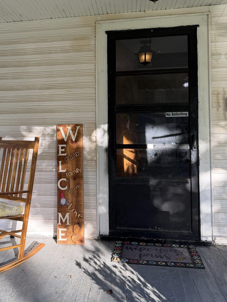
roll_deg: -0.2
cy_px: 128
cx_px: 77
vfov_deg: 51.2
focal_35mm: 36
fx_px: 315
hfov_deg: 39.2
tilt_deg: -0.1
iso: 64
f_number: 1.78
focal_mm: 6.76
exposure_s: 1/198
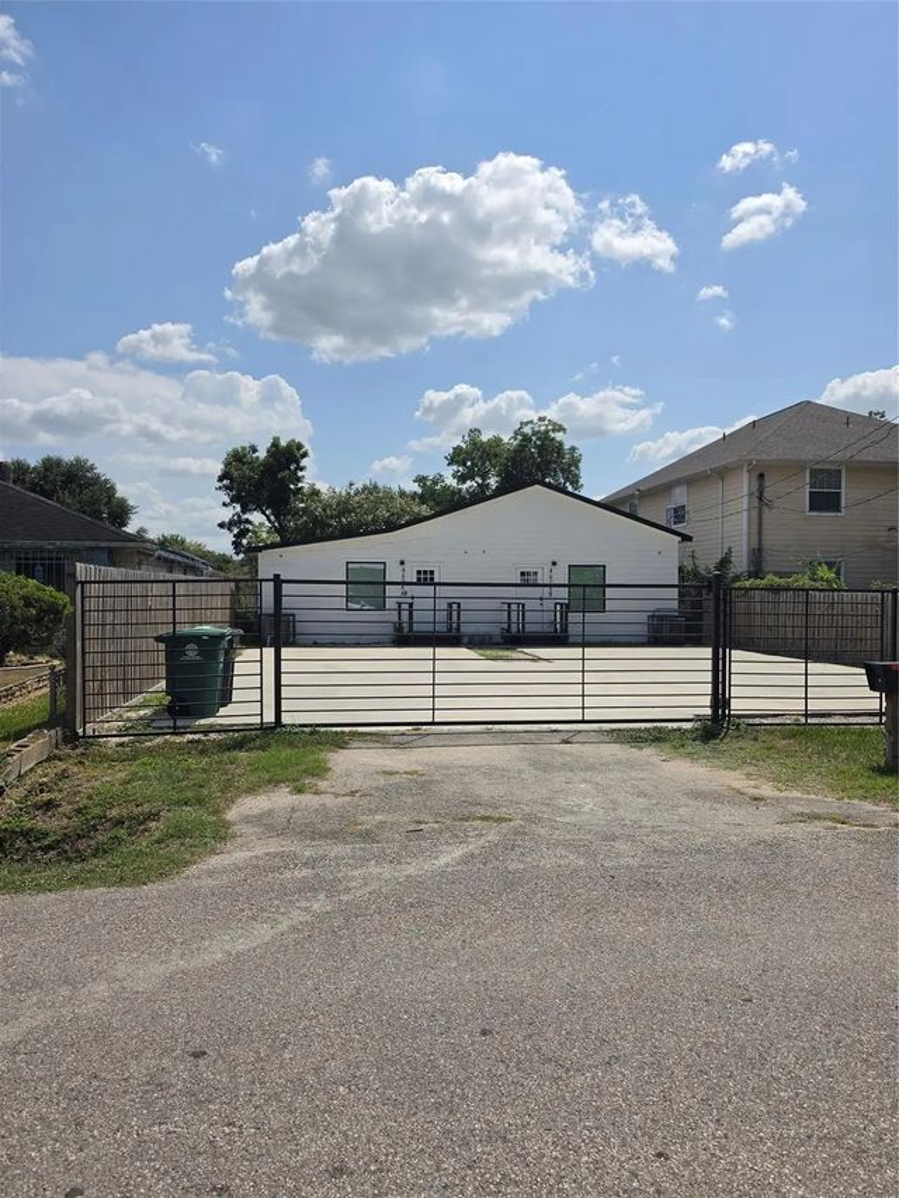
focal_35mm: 23
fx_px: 796
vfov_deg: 73.9
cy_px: 599
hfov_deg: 58.9
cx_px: 450
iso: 32
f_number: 1.4
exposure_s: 1/7939
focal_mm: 6.5
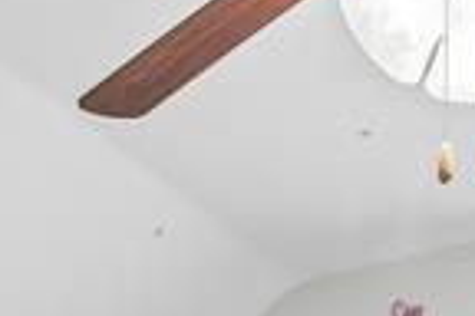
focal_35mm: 114
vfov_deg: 10.0
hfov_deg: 17.9
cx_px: 152
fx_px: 1504
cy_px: 836
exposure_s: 1/20
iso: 400
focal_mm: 16
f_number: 8
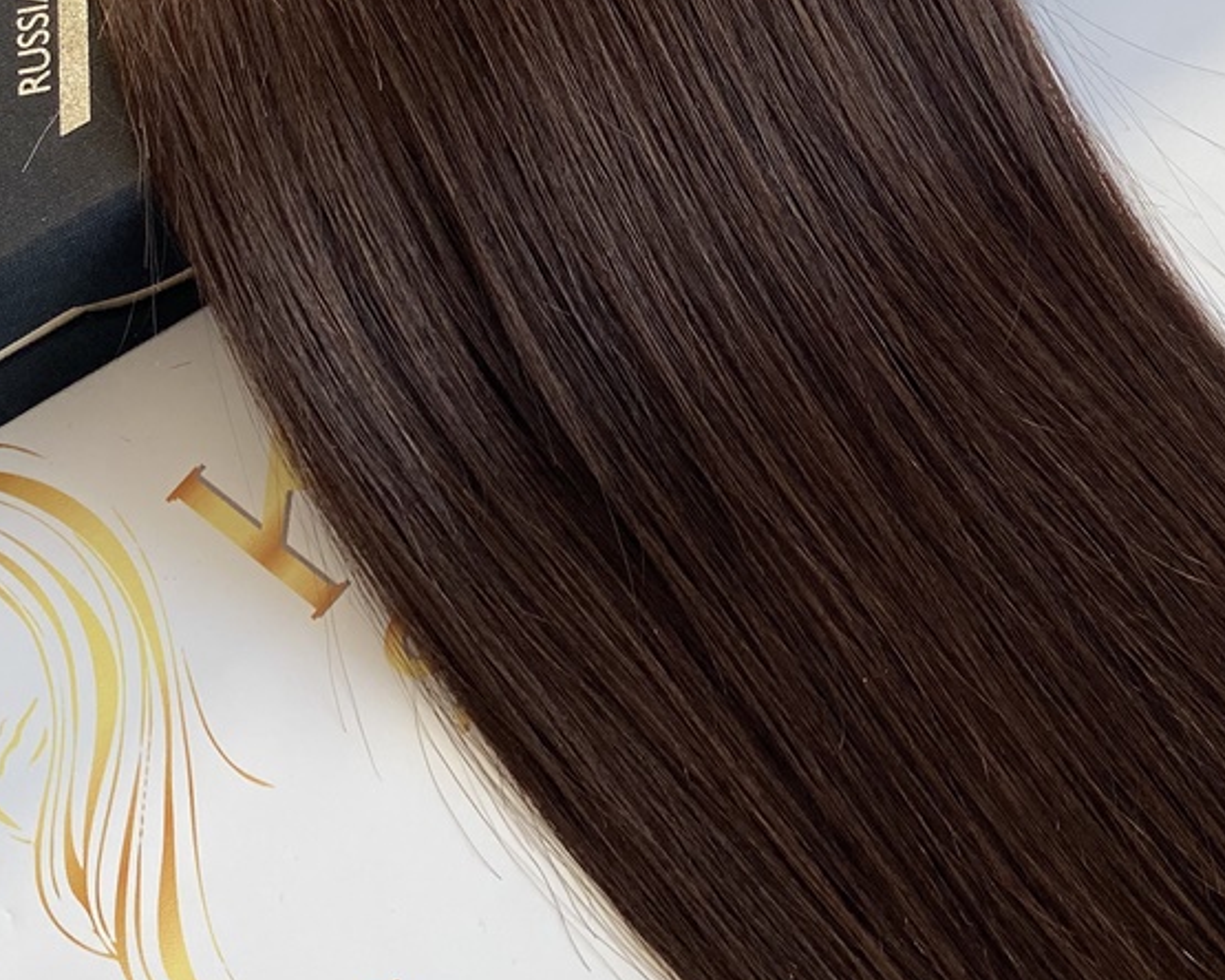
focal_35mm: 61
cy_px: 180
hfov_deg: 30.7
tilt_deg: -62.5
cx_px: 821
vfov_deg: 24.5
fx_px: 2212
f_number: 1.8
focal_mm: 4.25
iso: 64
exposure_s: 1/100
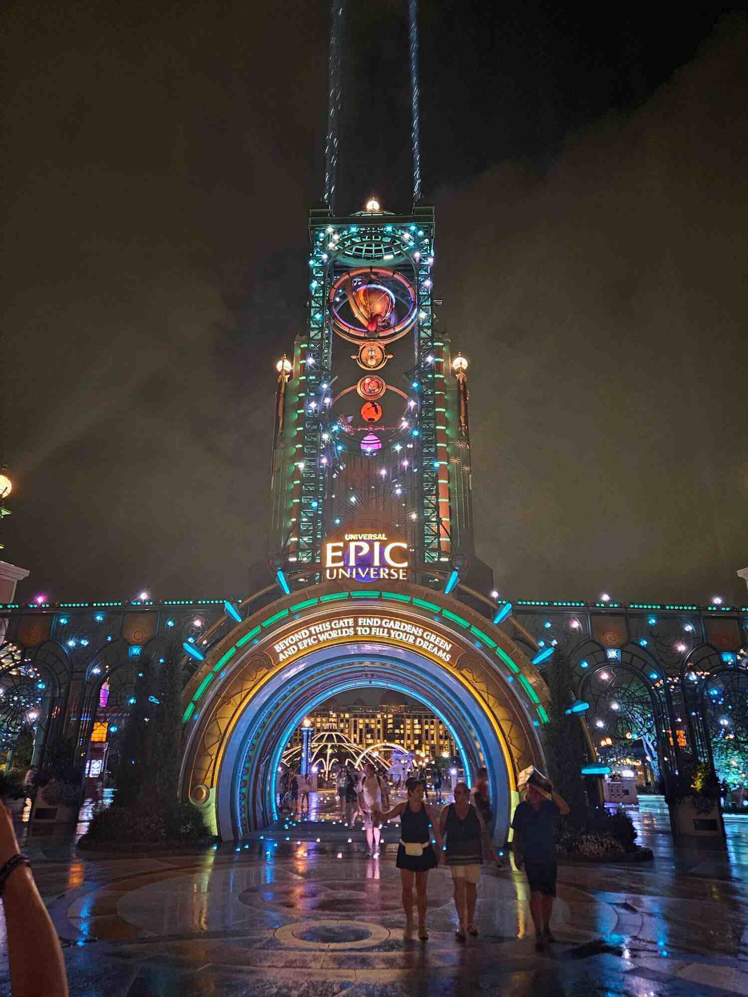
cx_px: 374
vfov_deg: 73.9
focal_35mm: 23
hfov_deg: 58.9
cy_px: 498
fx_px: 663
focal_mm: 5.4
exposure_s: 1/24
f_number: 1.8
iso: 640
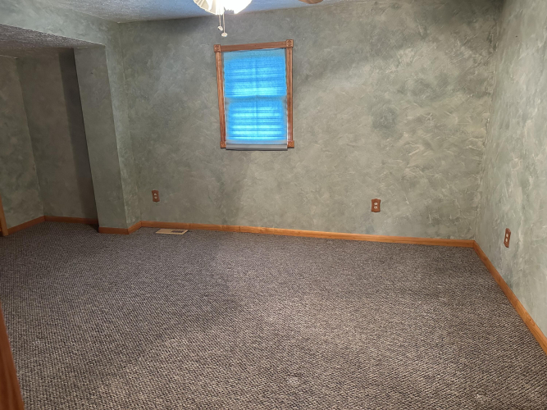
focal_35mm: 24
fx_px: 379
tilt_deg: -14.5
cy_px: 205
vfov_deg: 56.8
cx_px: 274
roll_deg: +1.3
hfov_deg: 71.6
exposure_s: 1/40
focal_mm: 6.86
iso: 640
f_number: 1.78
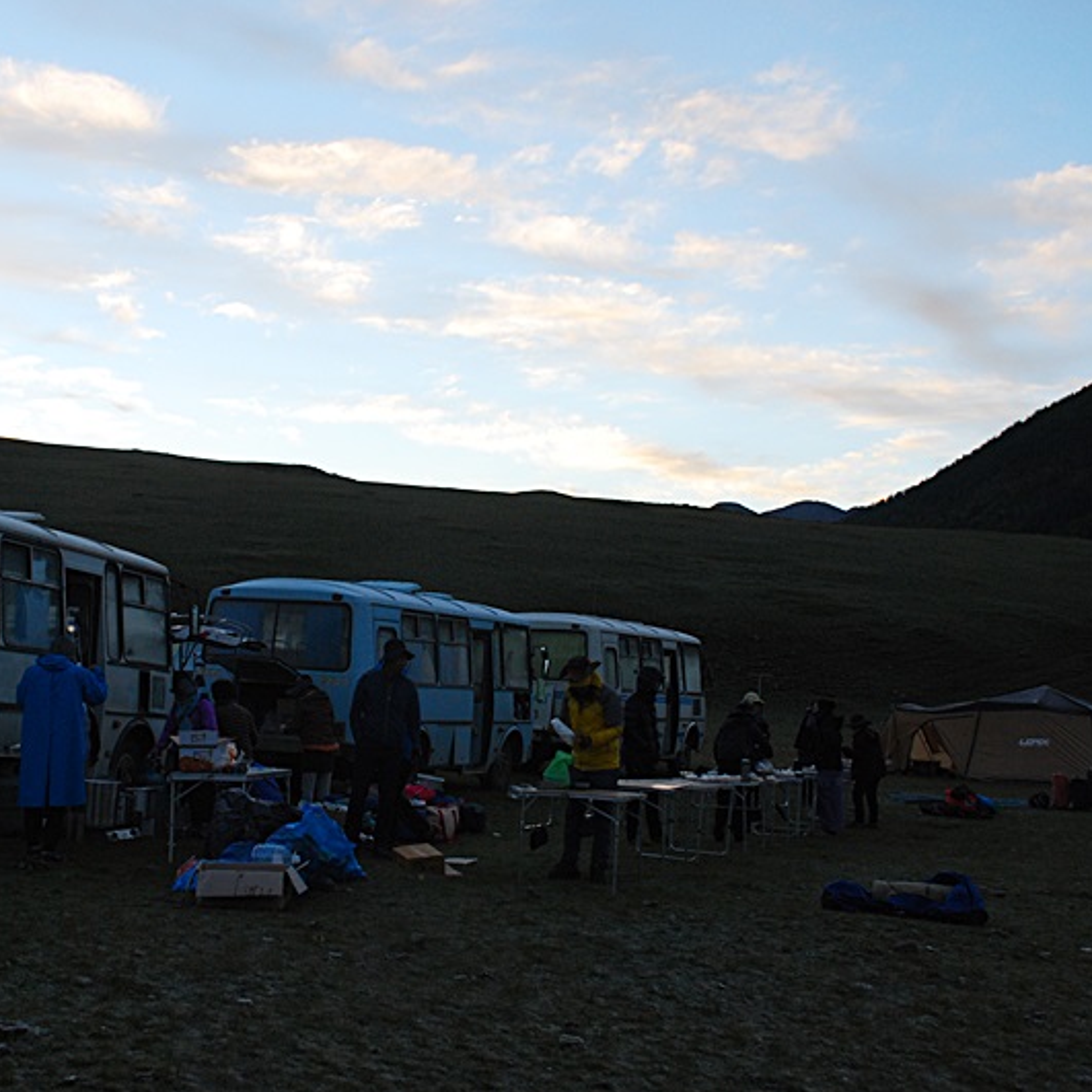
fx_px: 1785
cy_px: 547
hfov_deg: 33.8
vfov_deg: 34.0
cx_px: 378
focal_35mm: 50
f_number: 5.6
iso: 400
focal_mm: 26
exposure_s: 1/250
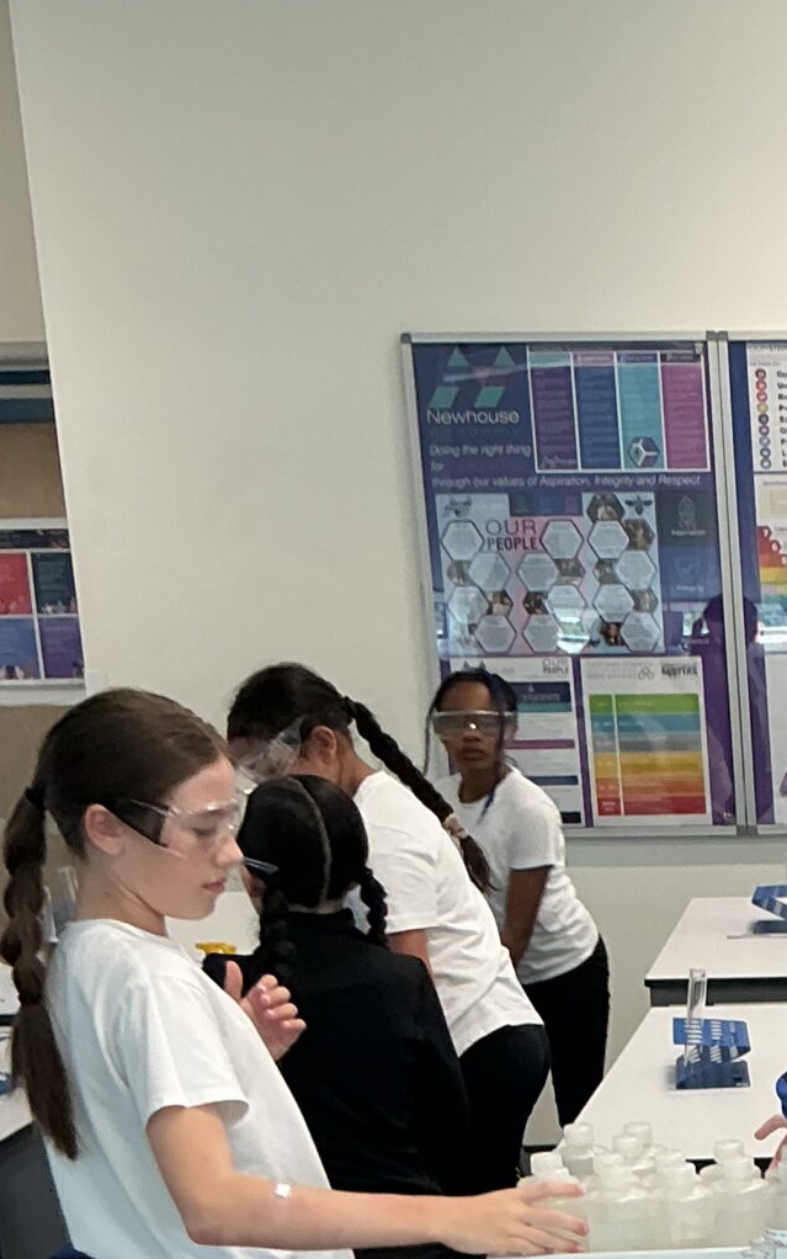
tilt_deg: -16.2
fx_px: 2642
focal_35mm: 77
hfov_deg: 15.8
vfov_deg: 25.4
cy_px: 1290
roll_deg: +1.4
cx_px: 1126
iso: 40
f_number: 1.8
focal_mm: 3
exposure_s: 1/60
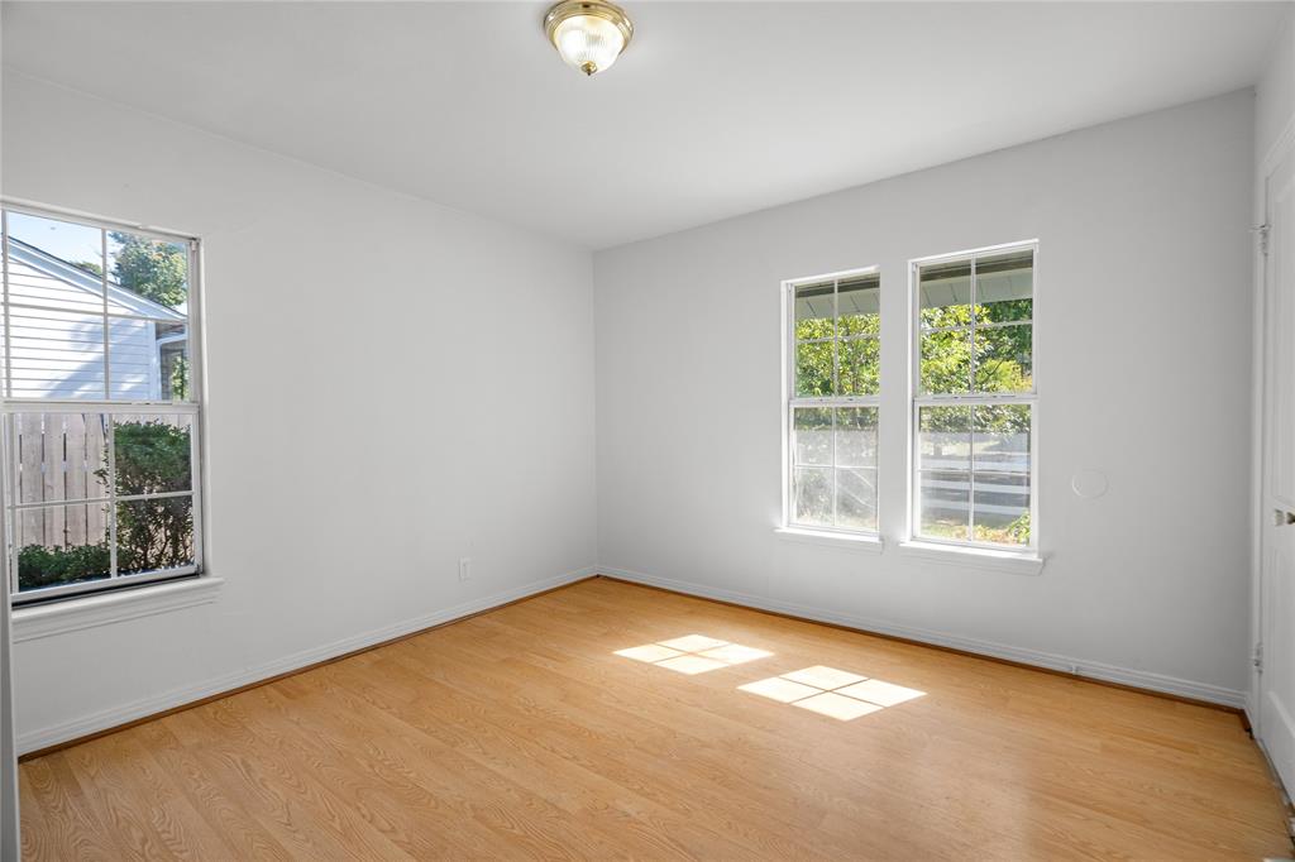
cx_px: 648
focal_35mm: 16
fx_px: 575
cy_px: 431
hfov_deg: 96.8
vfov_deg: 73.7
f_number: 7.1
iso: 800
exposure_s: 1/40
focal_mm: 16
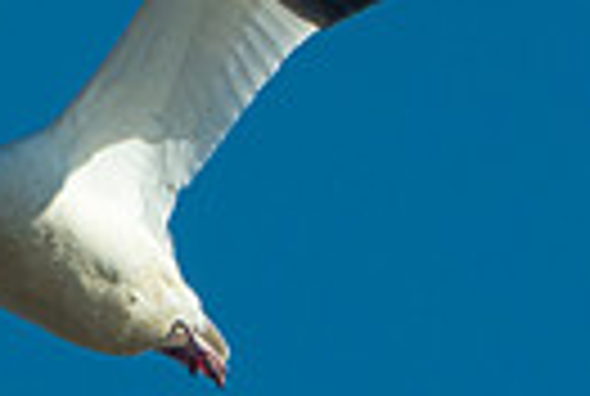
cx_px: -245
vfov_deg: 0.3
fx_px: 65738
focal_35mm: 4002
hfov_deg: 0.5
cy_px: 502
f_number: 5
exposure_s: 1/1250
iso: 125
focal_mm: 219.76
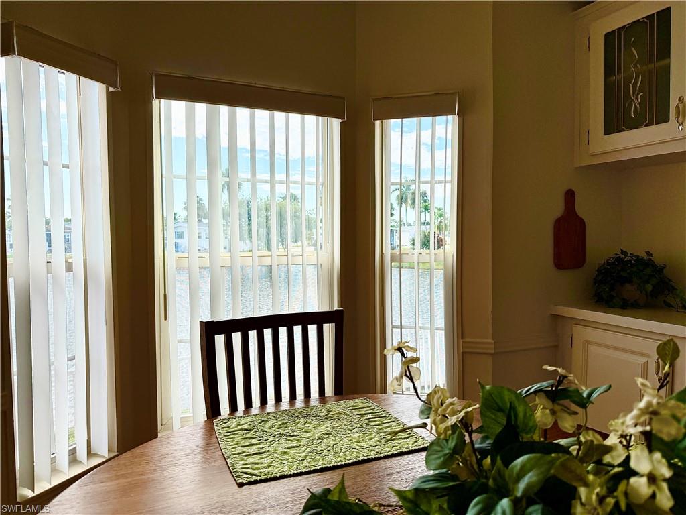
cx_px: 343
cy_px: 258
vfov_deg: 56.8
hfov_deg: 71.6
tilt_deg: -2.4
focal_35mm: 24
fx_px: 476
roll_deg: +0.9
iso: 100
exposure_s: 1/1727
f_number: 1.78
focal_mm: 6.76
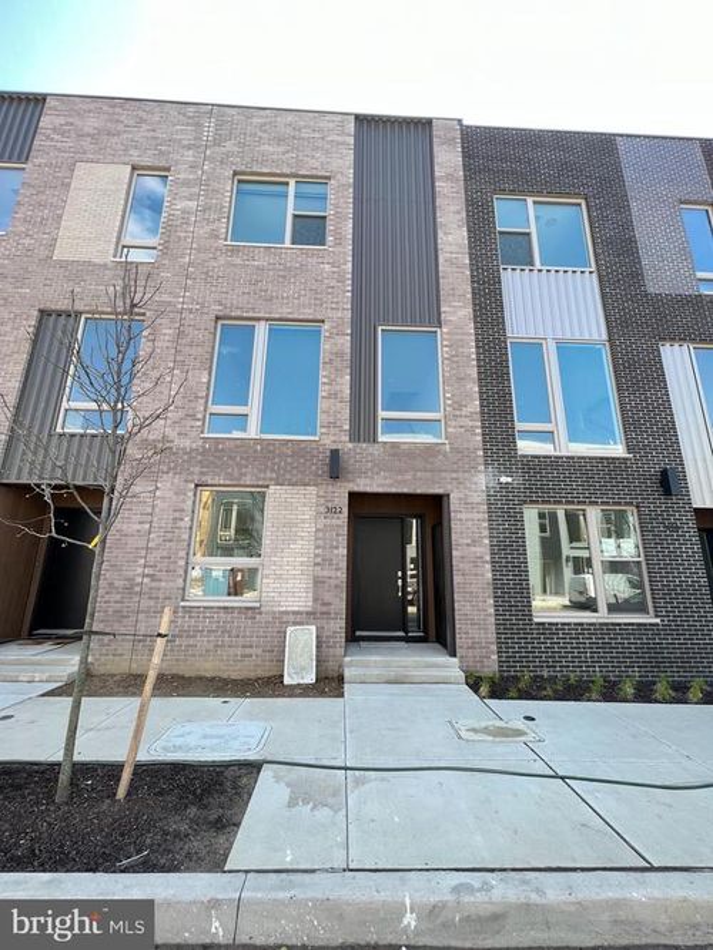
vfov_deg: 106.2
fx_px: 357
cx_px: 356
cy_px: 475
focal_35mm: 13
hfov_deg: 89.9
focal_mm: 1.57
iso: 32
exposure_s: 1/174
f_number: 1.8
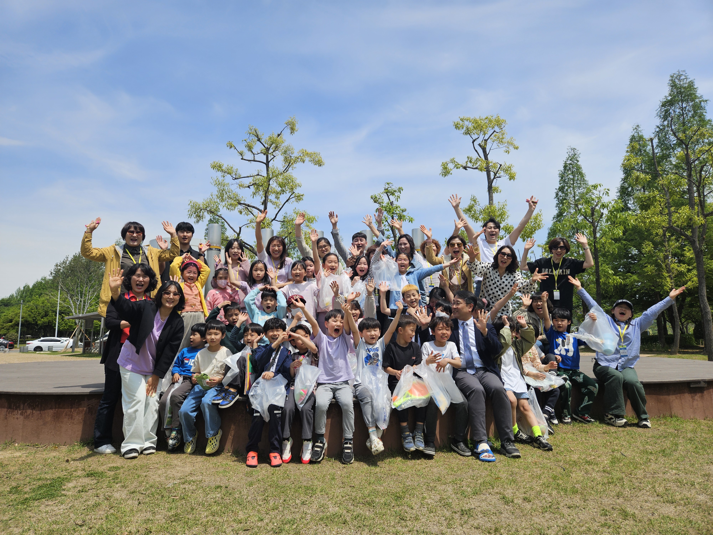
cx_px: 356
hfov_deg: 73.9
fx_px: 474
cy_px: 268
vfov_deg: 58.9
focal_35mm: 23
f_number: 1.8
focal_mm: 5.4
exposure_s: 1/1700
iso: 25
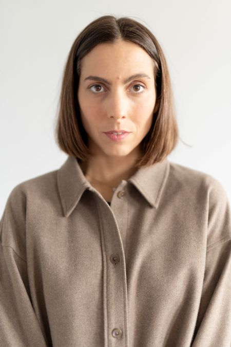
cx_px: 116
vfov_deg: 39.6
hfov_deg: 27.0
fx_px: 481
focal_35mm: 50
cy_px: 174
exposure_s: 1/200
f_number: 1.4
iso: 1000
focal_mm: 50
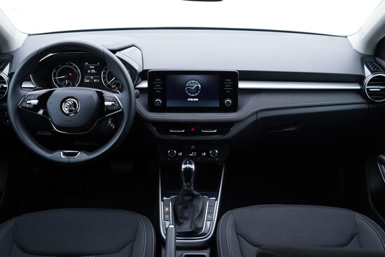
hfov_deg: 53.1
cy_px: 128
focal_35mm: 36
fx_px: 385
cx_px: 192
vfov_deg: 36.9
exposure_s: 1/40
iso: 200
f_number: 2.8
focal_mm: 24
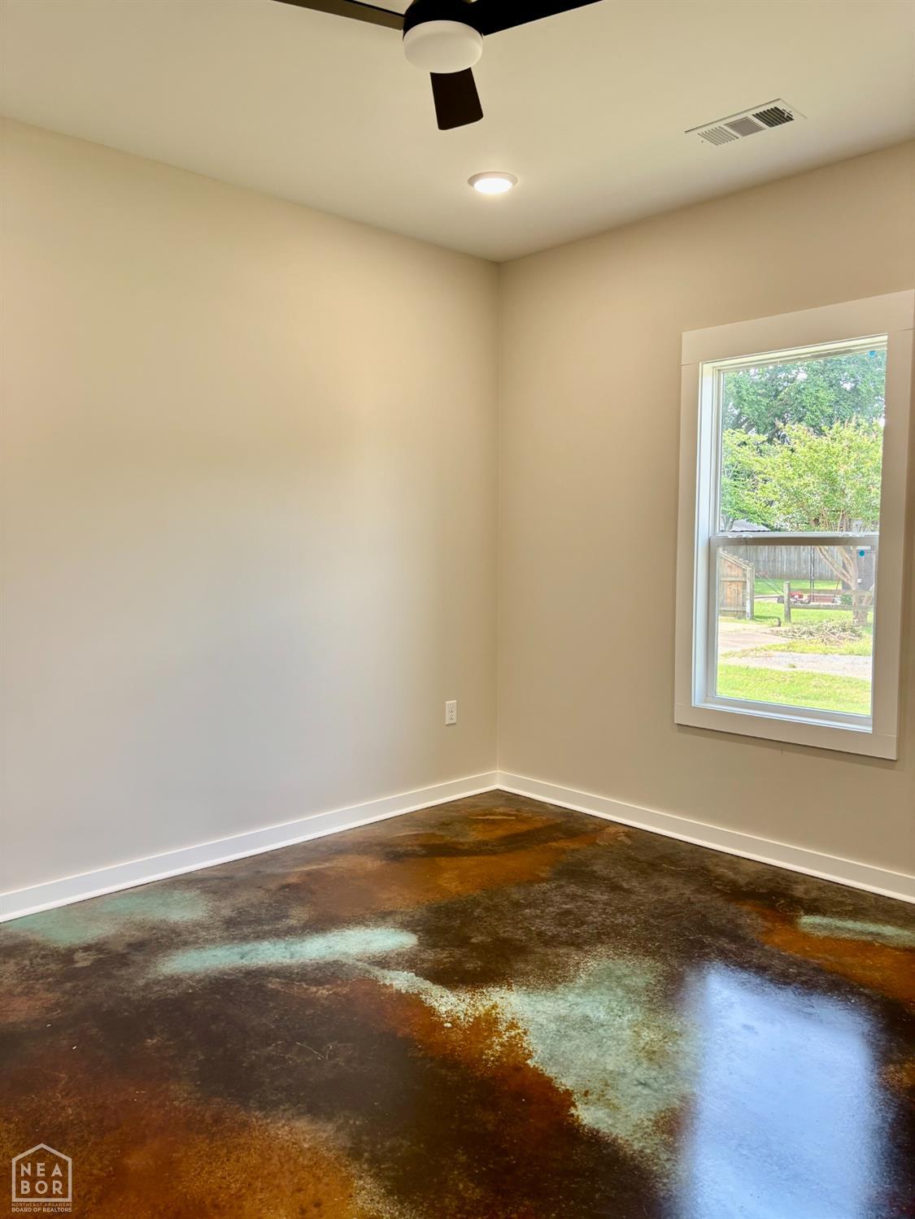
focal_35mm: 26
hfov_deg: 53.1
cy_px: 610
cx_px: 458
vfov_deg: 67.3
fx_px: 916
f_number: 1.6
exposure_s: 1/120
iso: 80
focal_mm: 5.96
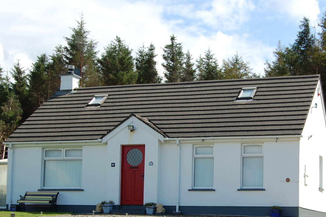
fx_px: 704
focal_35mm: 78
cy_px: 176
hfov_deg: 26.0
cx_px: 193
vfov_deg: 17.4
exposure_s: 1/320
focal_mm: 31
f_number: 9
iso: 200
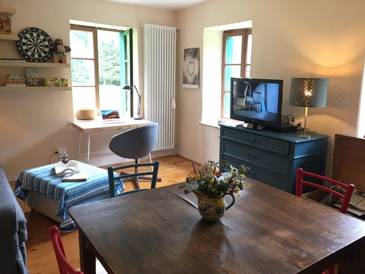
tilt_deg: -11.7
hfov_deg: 61.7
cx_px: 182
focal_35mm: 29
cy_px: 137
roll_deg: -1.7
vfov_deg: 48.2
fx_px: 306
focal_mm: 4.15
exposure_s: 1/33
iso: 125
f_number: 2.2
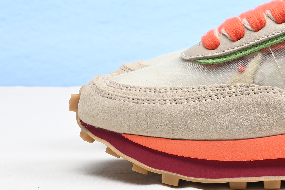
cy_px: -46
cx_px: 331
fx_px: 1045
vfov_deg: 10.2
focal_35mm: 132
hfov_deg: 15.0
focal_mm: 38
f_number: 16
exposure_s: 1/2
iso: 100
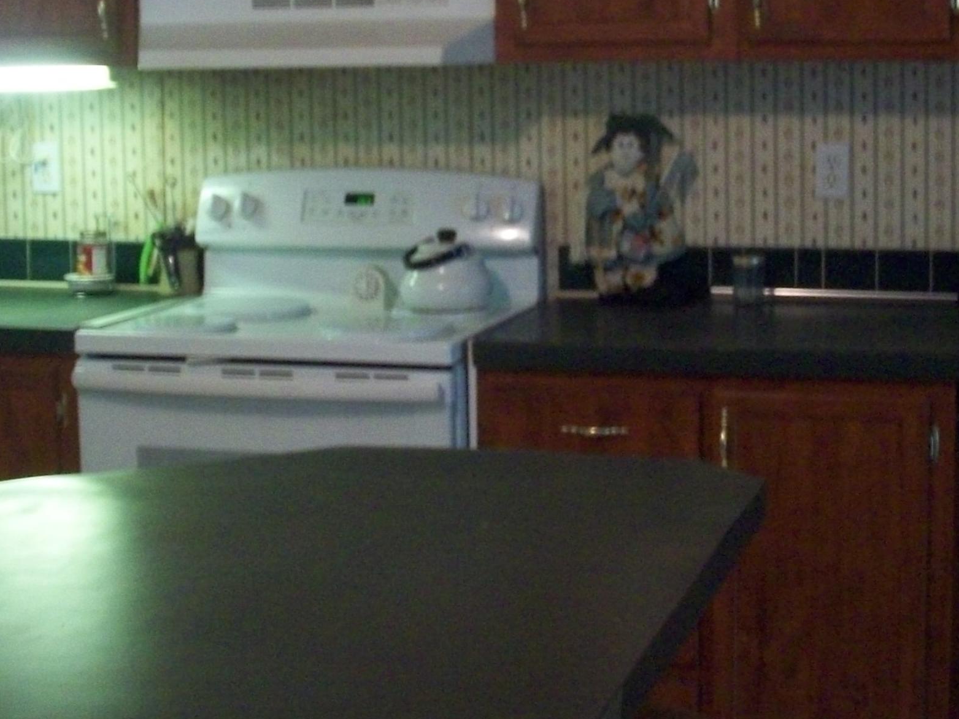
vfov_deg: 20.7
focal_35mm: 71
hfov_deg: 27.3
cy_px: 234
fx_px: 1967
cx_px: 585
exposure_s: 1/8
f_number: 2.8
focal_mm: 6.2
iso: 200
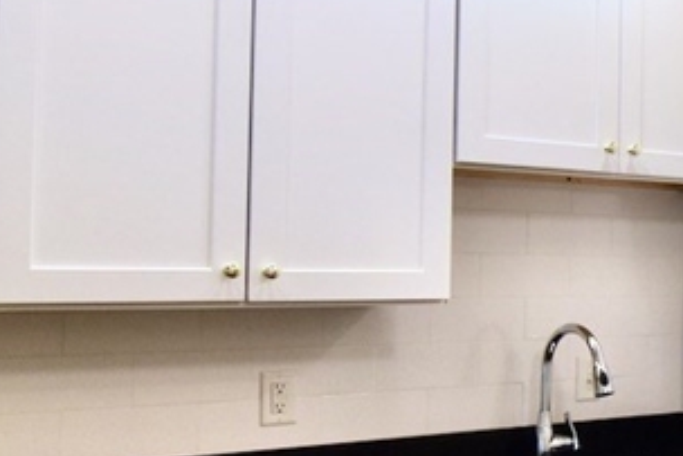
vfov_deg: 20.7
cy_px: 226
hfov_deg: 24.4
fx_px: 1247
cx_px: 1004
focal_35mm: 66
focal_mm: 13
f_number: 5.6
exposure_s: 1/125
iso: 800
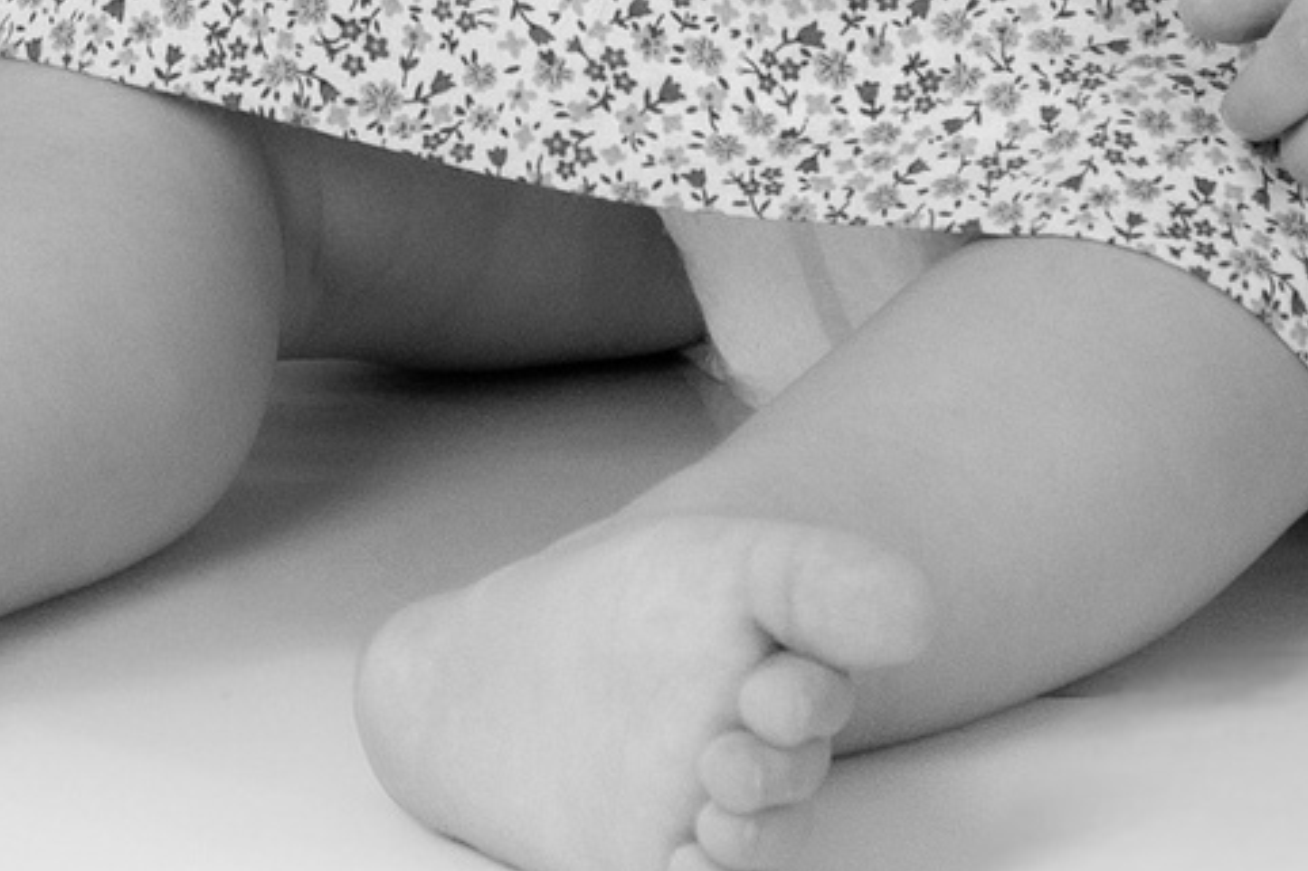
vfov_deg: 3.2
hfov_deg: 4.8
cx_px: 652
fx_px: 15508
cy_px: -1130
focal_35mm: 427
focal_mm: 60
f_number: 7.1
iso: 500
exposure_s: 1/100
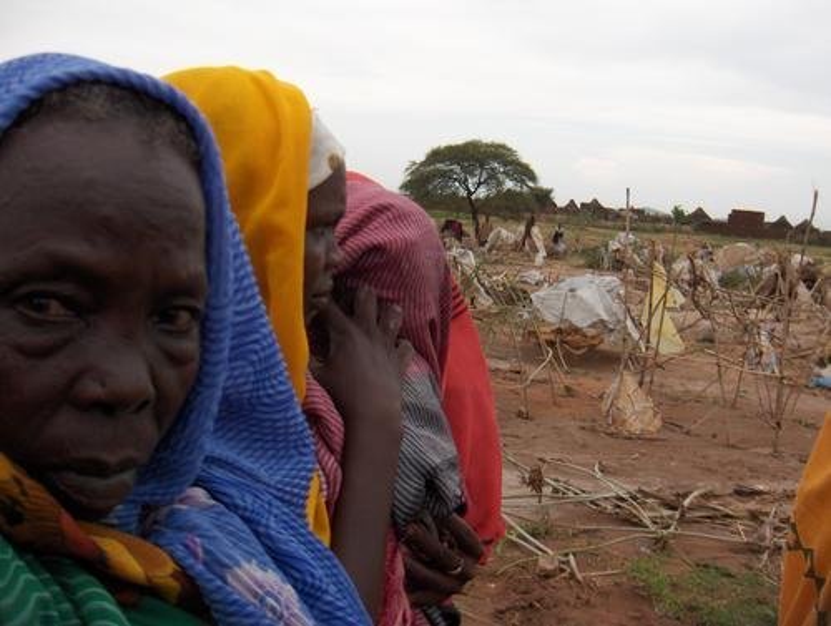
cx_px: 416
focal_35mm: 39
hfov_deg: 47.8
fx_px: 938
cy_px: 313
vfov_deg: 36.9
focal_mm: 8
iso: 100
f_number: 2.8
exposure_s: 1/369
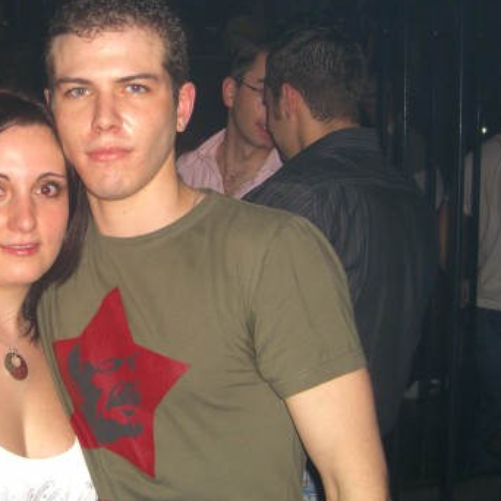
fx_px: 966
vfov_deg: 29.0
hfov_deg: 28.7
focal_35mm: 59
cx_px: 129
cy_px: 195
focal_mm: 7.9
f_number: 2.8
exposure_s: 1/60
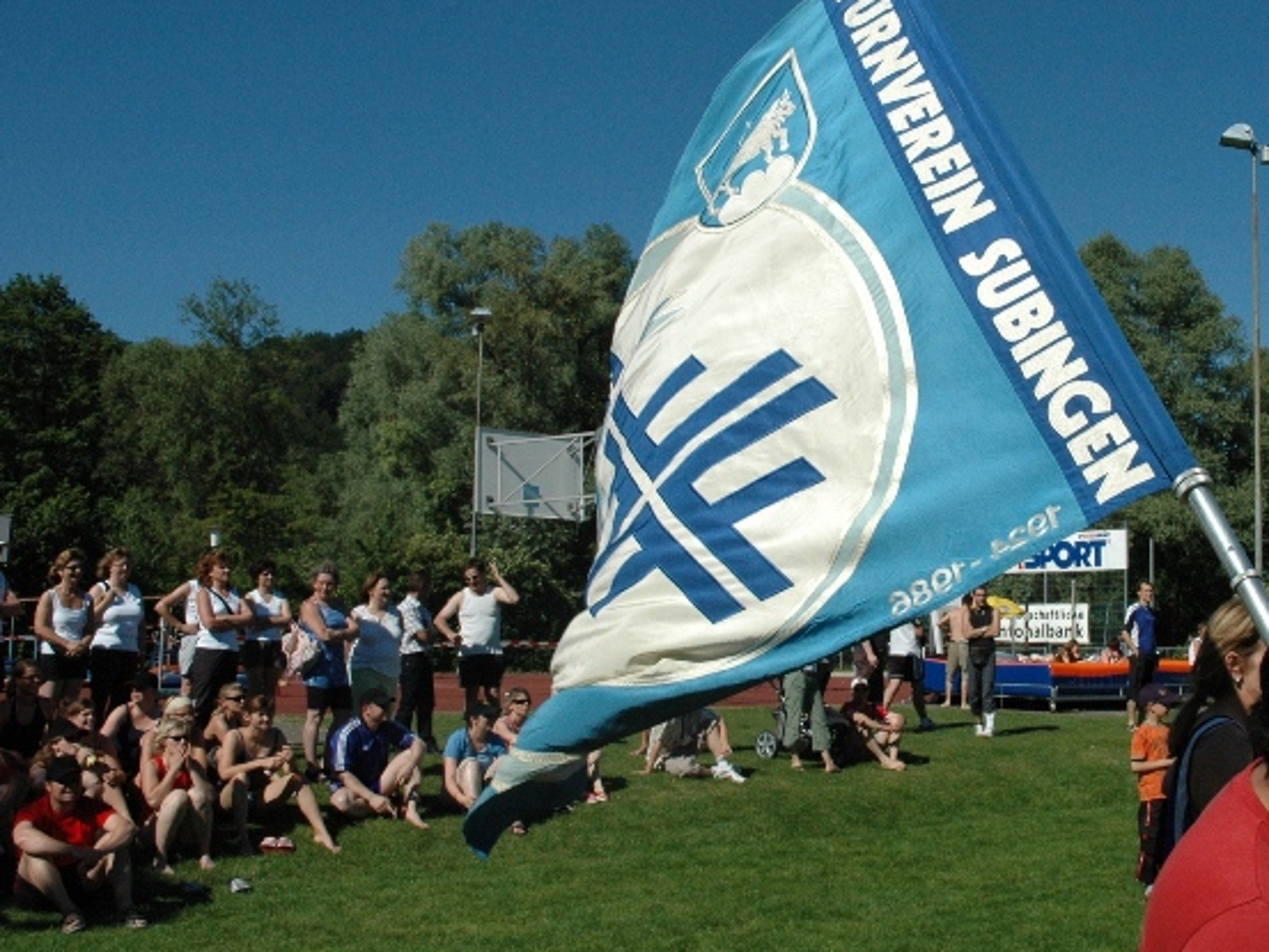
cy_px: 415
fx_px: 1833
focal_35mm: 50
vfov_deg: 29.1
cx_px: 877
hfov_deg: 37.6
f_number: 14
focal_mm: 24
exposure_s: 1/800
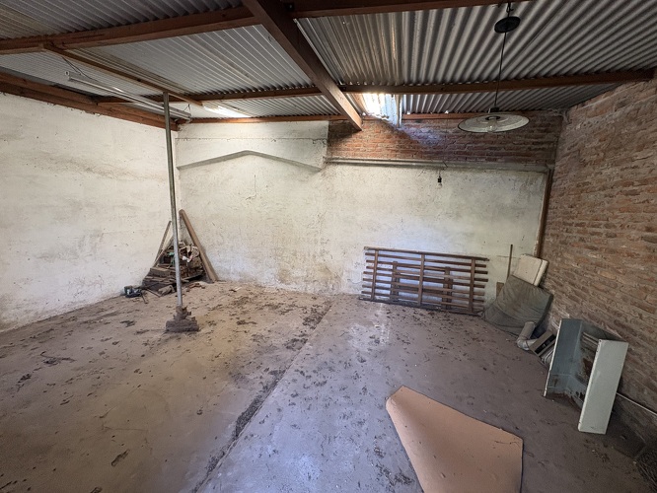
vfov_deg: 85.7
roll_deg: -2.8
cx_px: 328
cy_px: 246
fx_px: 266
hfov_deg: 102.0
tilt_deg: -9.5
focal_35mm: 14
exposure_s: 1/81
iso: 250
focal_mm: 2.22
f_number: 2.2
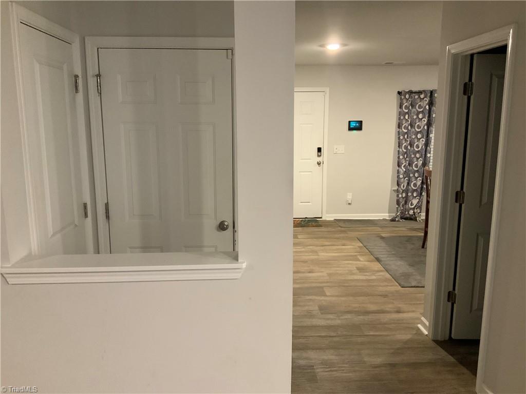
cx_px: 263
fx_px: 441
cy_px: 197
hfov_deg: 61.7
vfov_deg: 48.2
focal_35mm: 29
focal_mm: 3
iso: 320
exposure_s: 1/40
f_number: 1.8
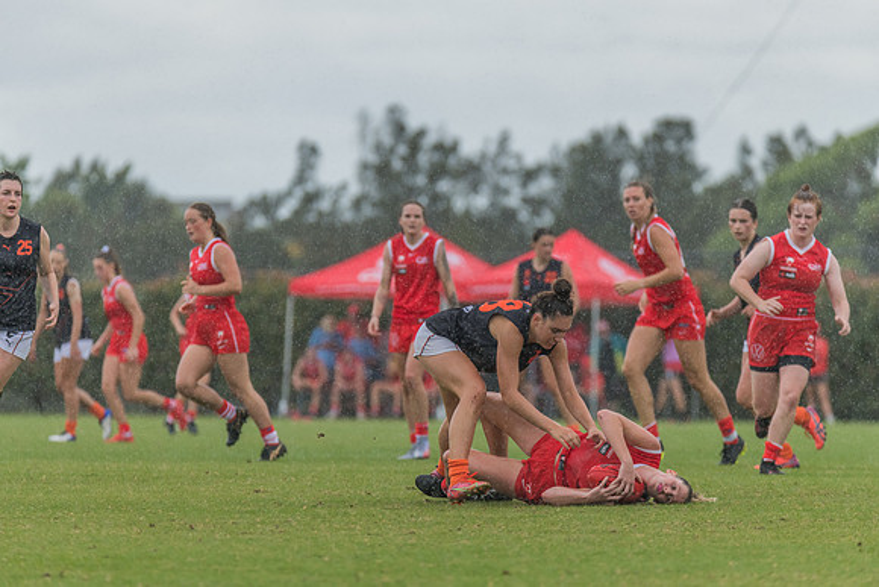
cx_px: 440
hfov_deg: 5.2
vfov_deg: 3.4
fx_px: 9768
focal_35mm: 400
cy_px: 294
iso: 640
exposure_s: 1/1250
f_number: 6
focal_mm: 400
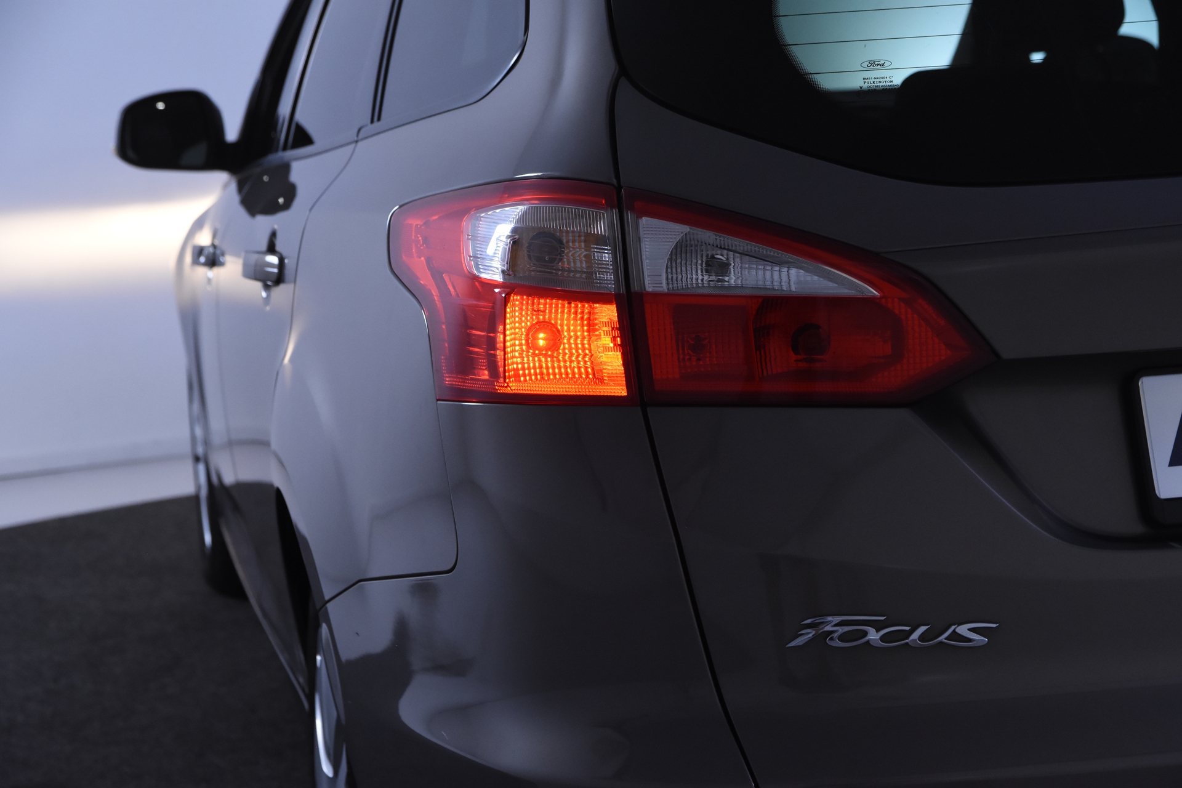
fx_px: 2561
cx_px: 591
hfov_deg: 26.0
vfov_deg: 17.5
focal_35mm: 78
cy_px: 394
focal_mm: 52
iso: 1600
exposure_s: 1/125
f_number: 5.6
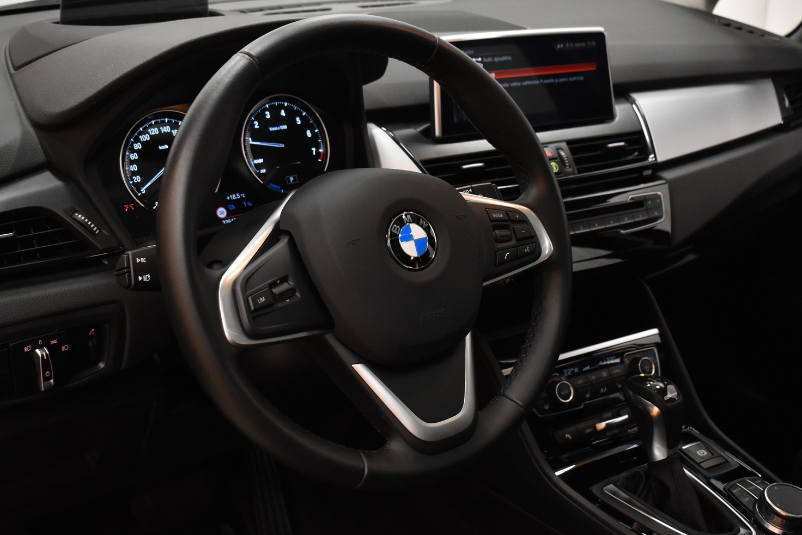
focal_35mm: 45
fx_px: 993
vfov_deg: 30.2
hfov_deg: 44.0
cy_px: 253
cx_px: 381
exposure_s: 1/100
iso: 2500
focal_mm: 27
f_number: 5
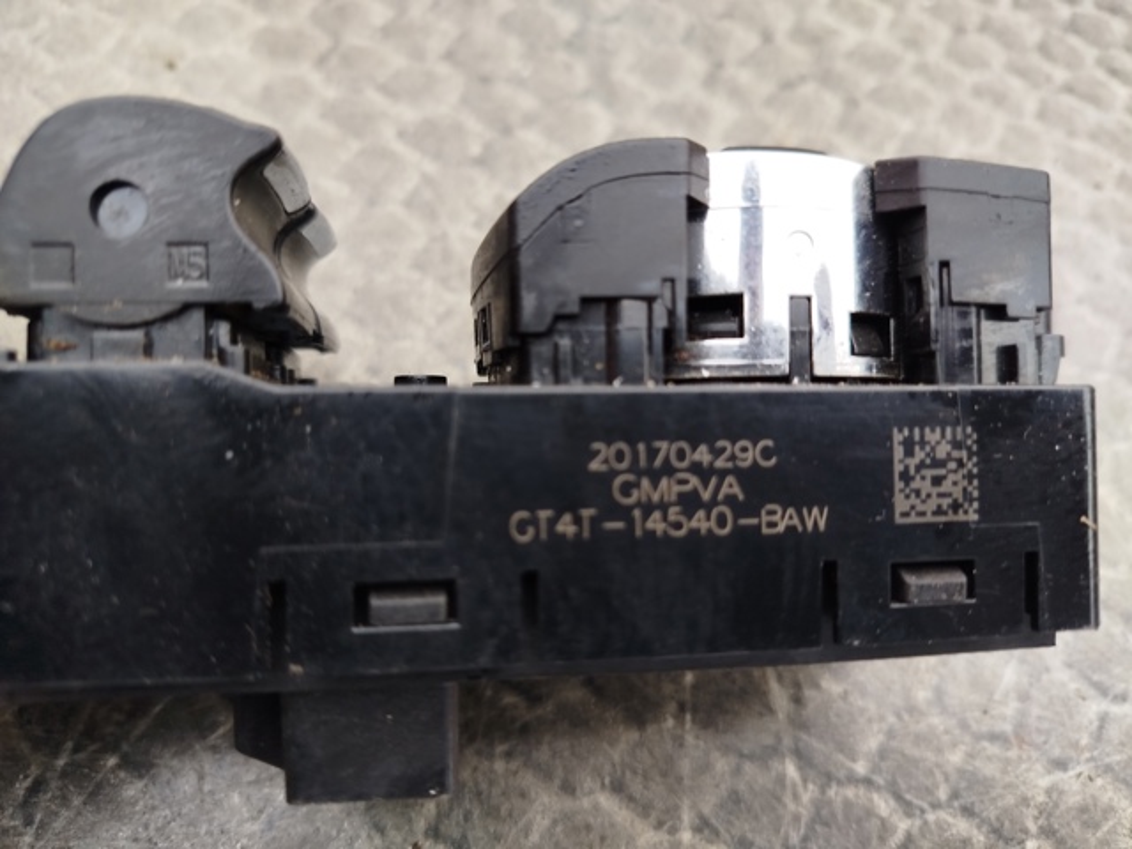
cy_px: 424
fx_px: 785
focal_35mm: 24
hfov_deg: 71.6
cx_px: 566
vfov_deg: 56.8
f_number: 1.7
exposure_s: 1/50
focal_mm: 5.31
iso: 80
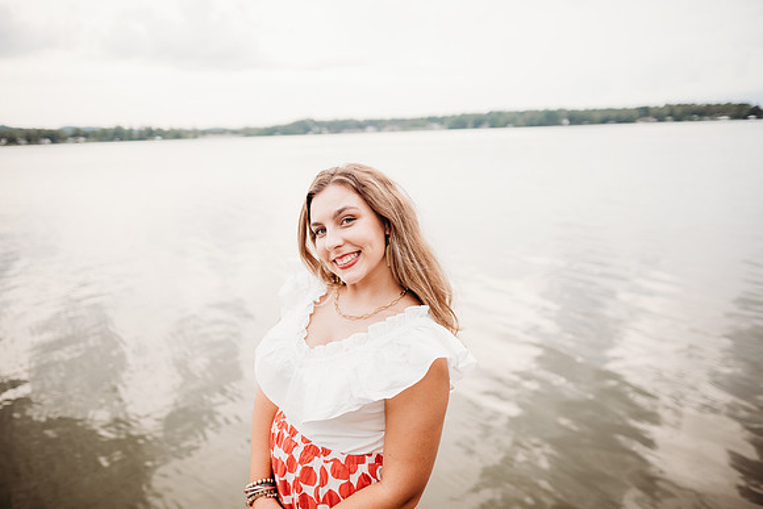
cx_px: 382
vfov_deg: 53.2
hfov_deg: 73.7
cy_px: 254
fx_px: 509
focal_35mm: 24
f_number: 2.2
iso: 200
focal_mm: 24
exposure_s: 1/400
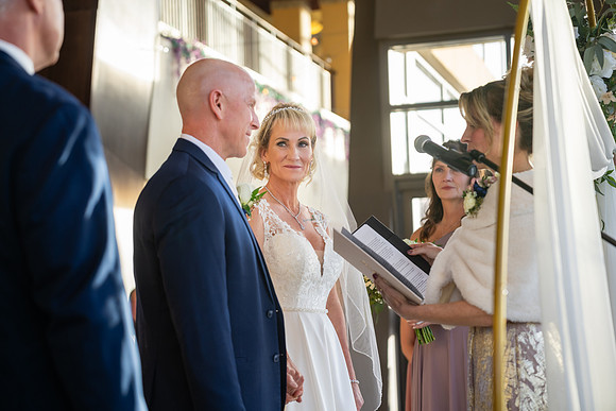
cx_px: 287
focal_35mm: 75
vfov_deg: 18.2
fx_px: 1280
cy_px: 191
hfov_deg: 27.0
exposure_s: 1/125
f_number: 2.8
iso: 160
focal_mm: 70
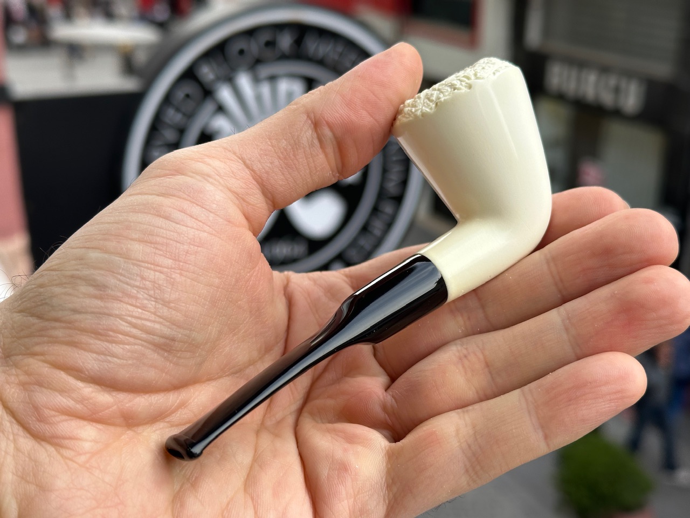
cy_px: 259
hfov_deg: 39.7
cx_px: 345
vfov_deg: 30.3
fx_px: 957
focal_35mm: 48
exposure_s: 1/448
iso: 64
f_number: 1.78
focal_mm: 6.86
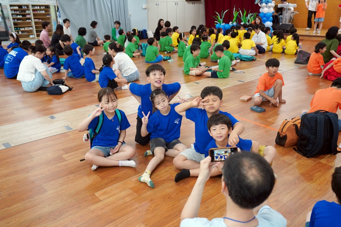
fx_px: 322
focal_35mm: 34
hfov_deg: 55.8
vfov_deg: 38.9
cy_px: 114
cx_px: 170
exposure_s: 1/160
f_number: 4
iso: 2000
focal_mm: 34
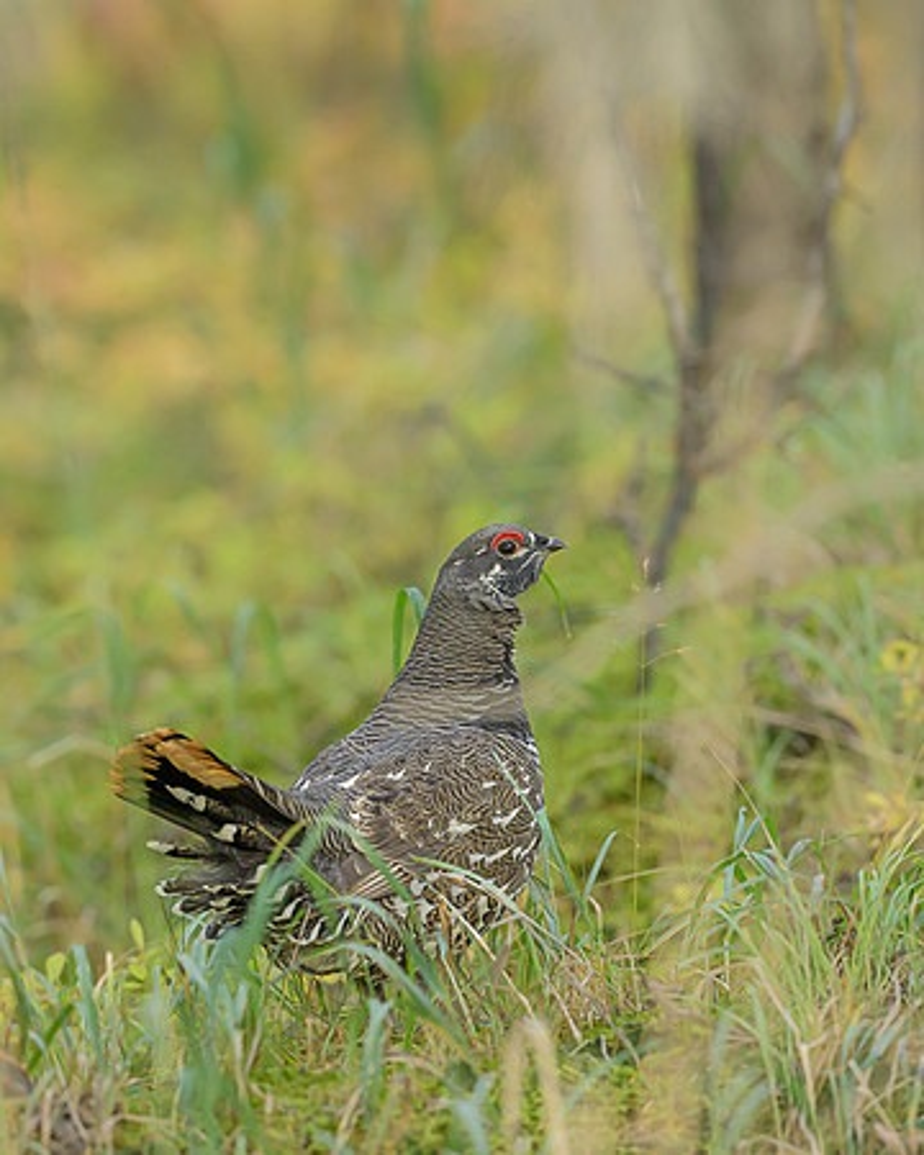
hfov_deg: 2.5
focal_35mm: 616
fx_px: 21062
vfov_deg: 3.1
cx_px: 553
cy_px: 582
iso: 1600
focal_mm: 400
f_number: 4
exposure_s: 1/500
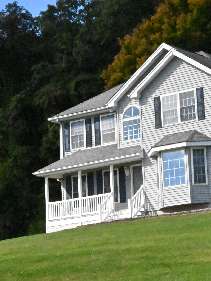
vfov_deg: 15.9
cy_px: 126
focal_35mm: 124
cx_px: 241
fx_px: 1008
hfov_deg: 11.7
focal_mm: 50
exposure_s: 1/4000
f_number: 32
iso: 36000
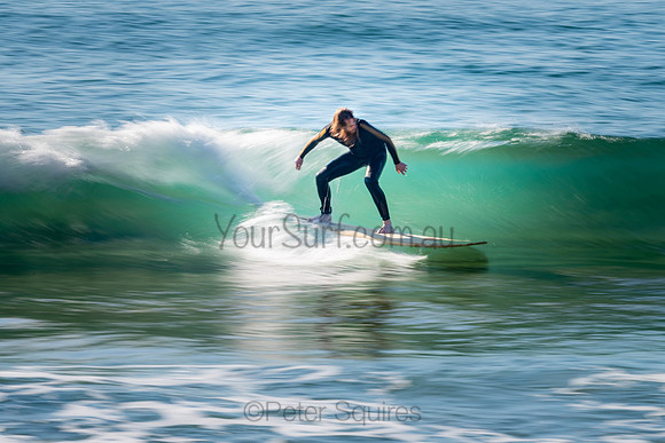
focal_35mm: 599
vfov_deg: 2.3
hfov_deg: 3.4
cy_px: 217
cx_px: 340
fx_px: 11059
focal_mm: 500
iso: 31
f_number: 22
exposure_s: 1/20
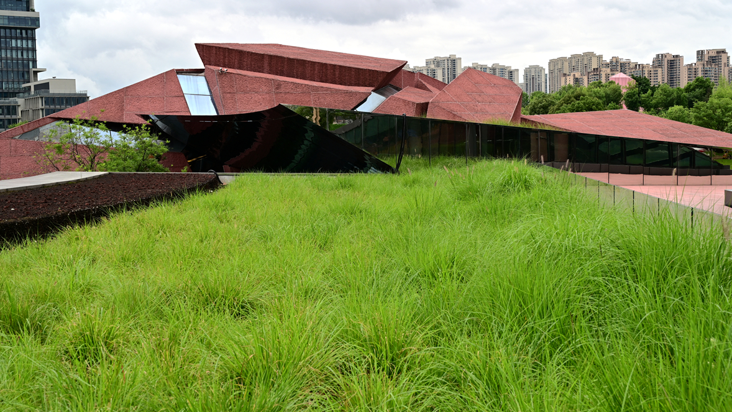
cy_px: 213
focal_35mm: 48
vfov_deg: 24.9
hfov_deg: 42.9
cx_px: 371
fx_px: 932
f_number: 8
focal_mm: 45
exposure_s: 1/50
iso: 200
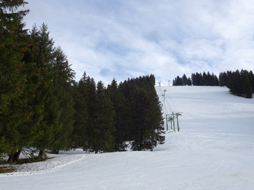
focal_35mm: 30
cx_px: 127
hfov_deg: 60.0
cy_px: 95
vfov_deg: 46.8
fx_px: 220
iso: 80
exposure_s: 1/800
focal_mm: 5.09
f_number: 4
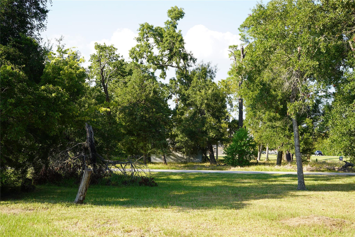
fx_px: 493
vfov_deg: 27.0
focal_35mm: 50
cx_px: 178
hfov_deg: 39.6
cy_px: 118
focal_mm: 50
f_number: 6.3
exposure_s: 1/100
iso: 100
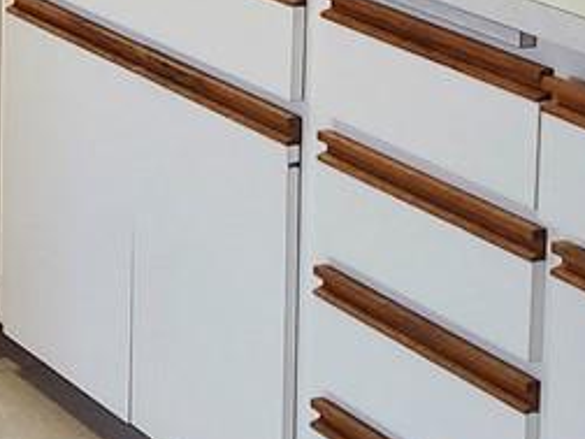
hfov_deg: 12.2
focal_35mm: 146
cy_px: -214
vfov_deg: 9.9
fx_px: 2467
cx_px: -536
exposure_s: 1/120
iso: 320
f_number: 1.8
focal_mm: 5.54
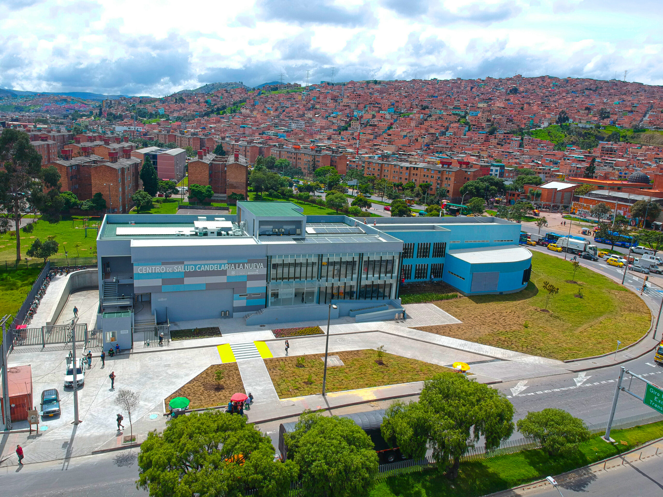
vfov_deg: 54.9
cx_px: 332
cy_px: 248
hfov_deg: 69.4
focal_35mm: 25
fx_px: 479
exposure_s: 1/1250
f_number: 2.6
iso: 100
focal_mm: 4.49
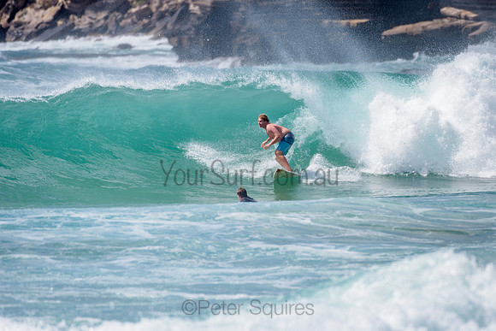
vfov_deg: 2.2
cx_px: 302
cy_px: 128
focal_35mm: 613
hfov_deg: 3.4
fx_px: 8449
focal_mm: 500
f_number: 5.6
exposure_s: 1/2000
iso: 90
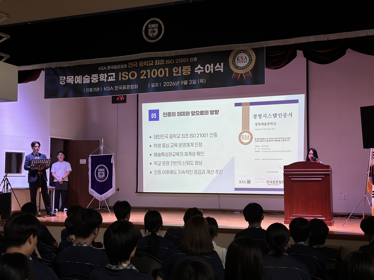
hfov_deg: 39.7
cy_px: 140
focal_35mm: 48
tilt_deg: +4.2
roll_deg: +0.1
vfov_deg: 30.3
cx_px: 187
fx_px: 519
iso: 125
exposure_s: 1/91
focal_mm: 6.86
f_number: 1.78
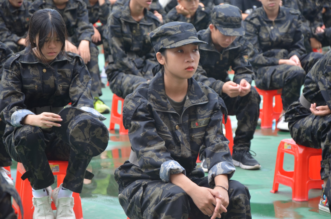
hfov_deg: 13.1
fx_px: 1445
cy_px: 110
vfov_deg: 8.7
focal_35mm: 158
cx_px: 166
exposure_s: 1/160
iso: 400
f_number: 5.6
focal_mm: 105
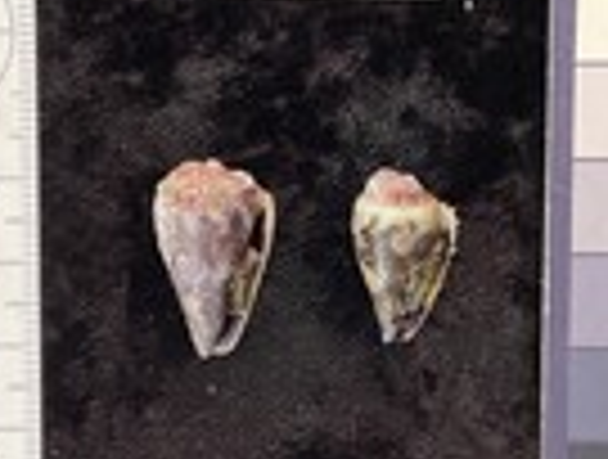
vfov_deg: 19.7
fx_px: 1321
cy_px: 304
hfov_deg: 25.9
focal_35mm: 75
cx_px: 288
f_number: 1.8
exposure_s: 1/60
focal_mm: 3
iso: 64
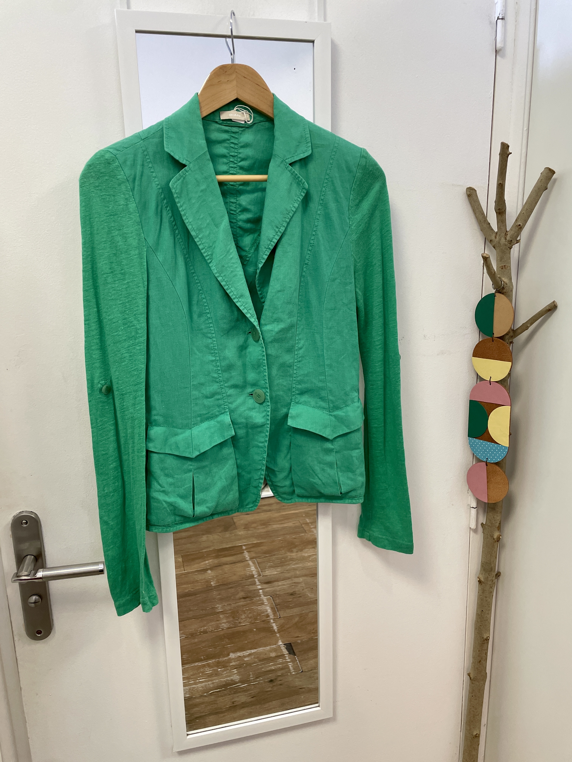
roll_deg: +3.0
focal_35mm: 26
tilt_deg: -13.1
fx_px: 573
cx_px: 286
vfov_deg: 67.3
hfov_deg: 53.1
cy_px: 381
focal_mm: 4.2
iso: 100
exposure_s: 1/100
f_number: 1.6
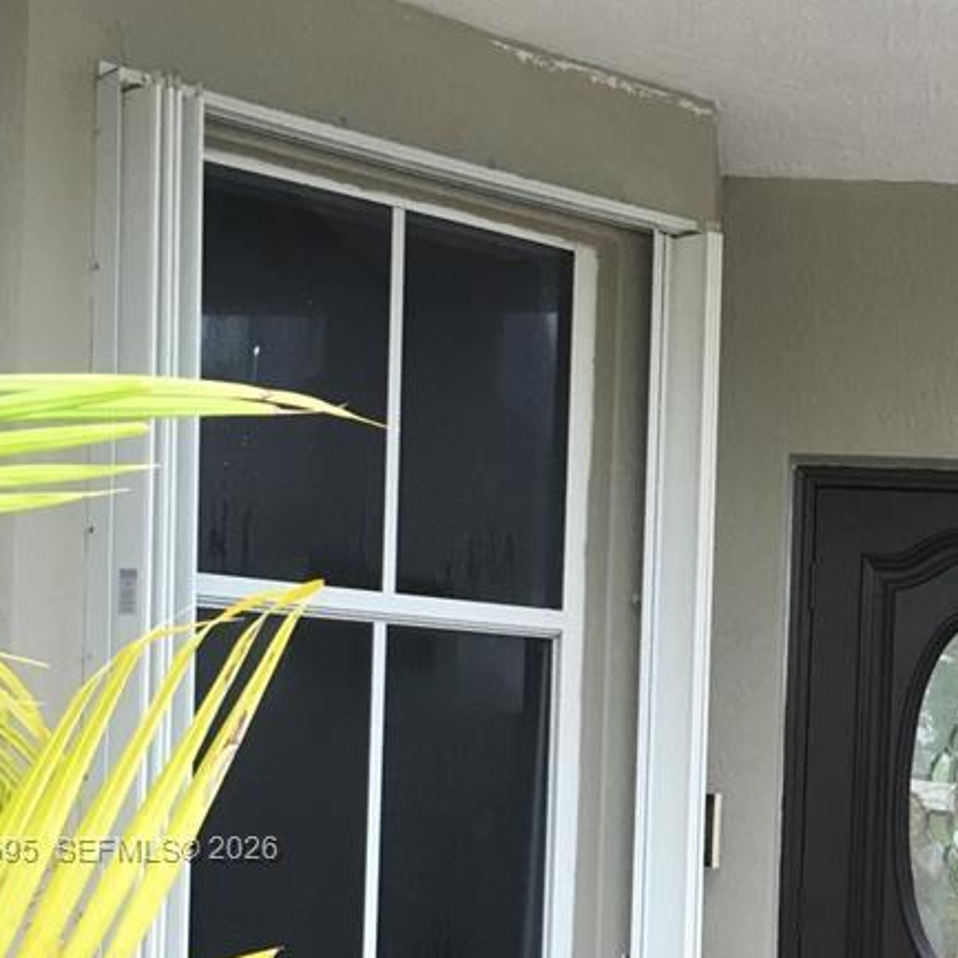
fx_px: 2223
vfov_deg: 23.7
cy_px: 852
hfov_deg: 23.7
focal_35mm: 71
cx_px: 865
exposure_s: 1/30
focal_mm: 4.15
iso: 25
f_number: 2.2
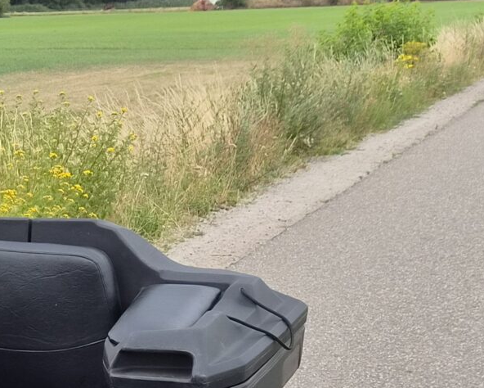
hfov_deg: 17.5
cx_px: -265
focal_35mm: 97
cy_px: 592
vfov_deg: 14.7
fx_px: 1390
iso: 80
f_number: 1.8
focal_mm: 5.4
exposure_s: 1/630
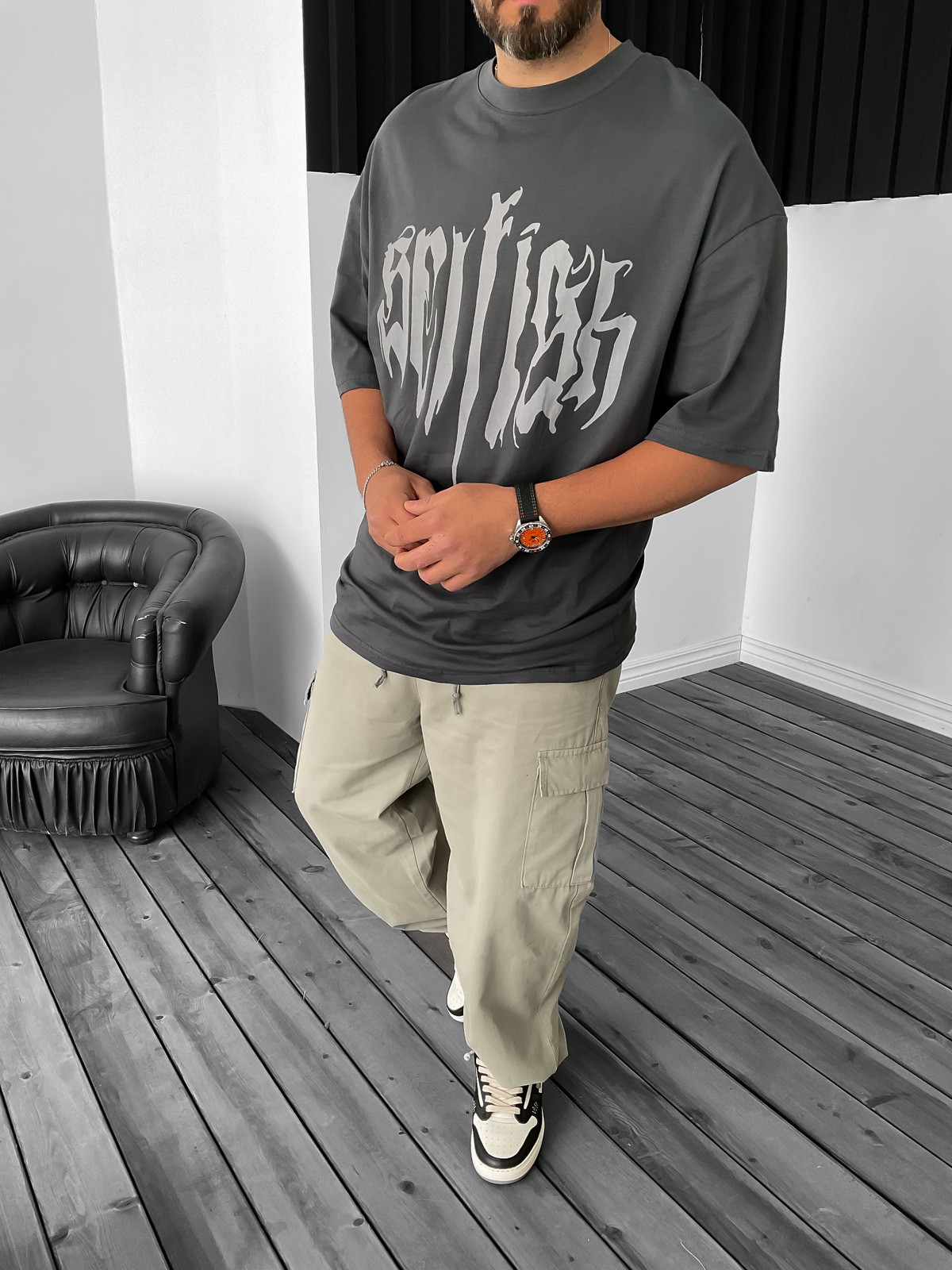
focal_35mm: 29
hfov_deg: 48.2
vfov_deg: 61.7
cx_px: 476
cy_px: 635
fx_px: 1063
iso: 32
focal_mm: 3
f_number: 1.8
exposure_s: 1/120
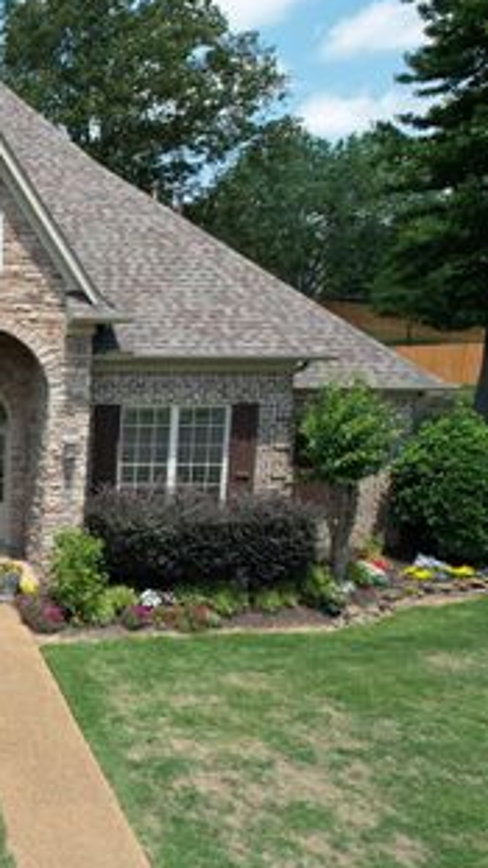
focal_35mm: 37
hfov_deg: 25.7
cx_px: -201
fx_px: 851
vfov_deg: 54.0
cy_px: 445
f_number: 2.8
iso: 100
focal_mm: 8.38
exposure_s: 1/1250
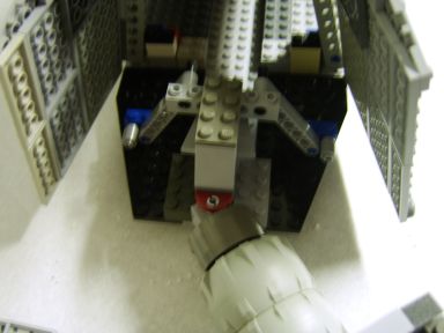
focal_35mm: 31
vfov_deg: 45.4
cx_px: 222
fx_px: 398
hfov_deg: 58.4
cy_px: 166
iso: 71
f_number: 2.7
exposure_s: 1/2
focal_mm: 8.13
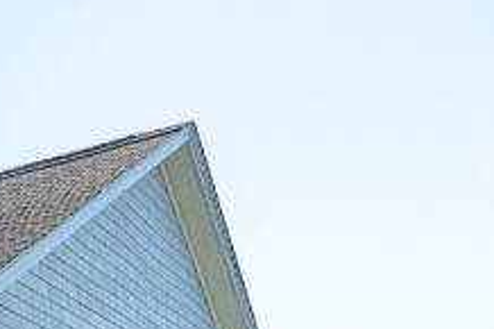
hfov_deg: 16.5
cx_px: -580
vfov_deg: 14.8
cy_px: 593
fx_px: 1097
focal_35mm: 80
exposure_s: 1/320
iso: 200
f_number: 7.1
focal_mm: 17
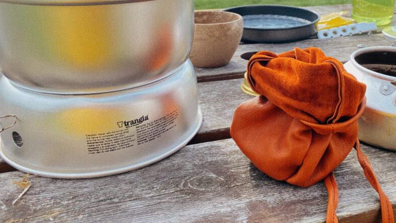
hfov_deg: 53.3
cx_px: 254
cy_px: 58
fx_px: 389
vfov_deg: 31.5
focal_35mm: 37
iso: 32
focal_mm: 4.25
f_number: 1.8
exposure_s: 1/724
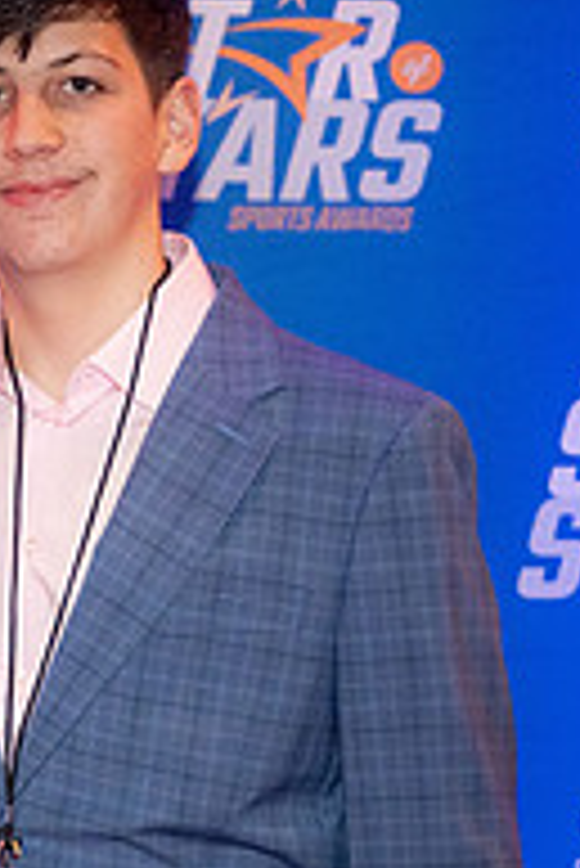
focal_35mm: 153
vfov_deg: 13.4
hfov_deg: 8.8
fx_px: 3691
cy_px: 578
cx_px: -180
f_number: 2.8
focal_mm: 51
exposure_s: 1/80
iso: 1600
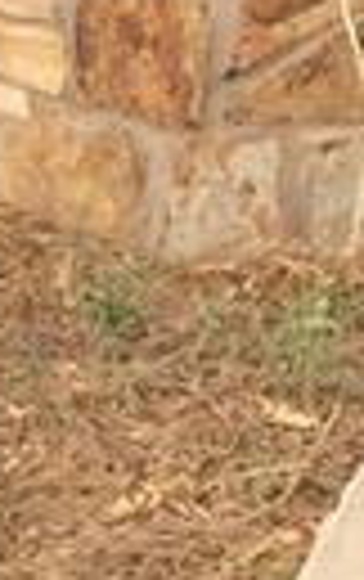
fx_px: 2895
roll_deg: +2.3
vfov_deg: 11.1
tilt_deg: -11.3
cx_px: 364
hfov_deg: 7.2
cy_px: -198
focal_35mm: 183
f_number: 2.2
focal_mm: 4.15
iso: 32
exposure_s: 1/123
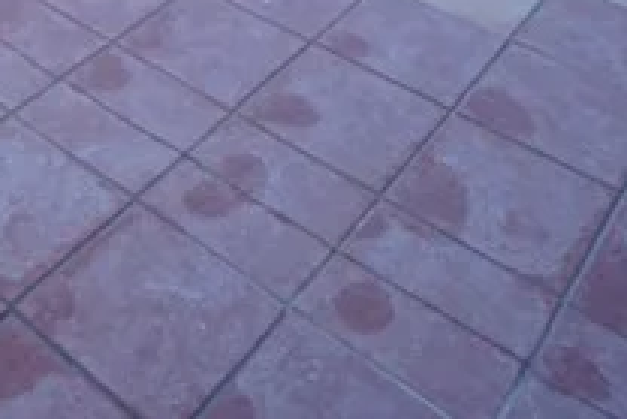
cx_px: 36
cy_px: -529
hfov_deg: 31.9
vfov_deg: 15.5
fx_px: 1028
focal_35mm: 59
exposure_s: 1/125
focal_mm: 12
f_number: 8
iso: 320
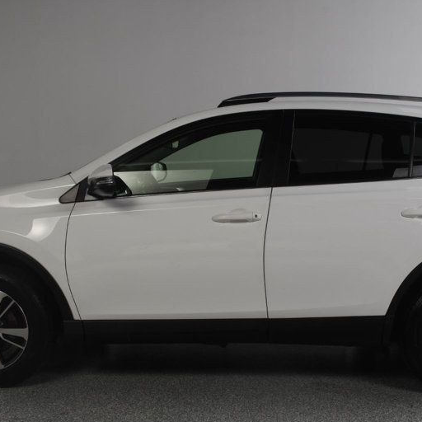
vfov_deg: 33.3
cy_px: 253
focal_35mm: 51
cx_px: 246
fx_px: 703
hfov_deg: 33.3
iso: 100
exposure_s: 1/160
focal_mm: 20
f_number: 13
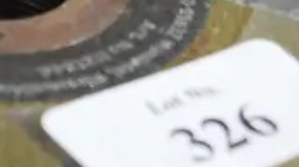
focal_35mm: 243
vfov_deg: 4.9
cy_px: -175
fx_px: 1925
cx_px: -179
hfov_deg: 8.6
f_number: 4.1
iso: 2000
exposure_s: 1/60
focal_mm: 19
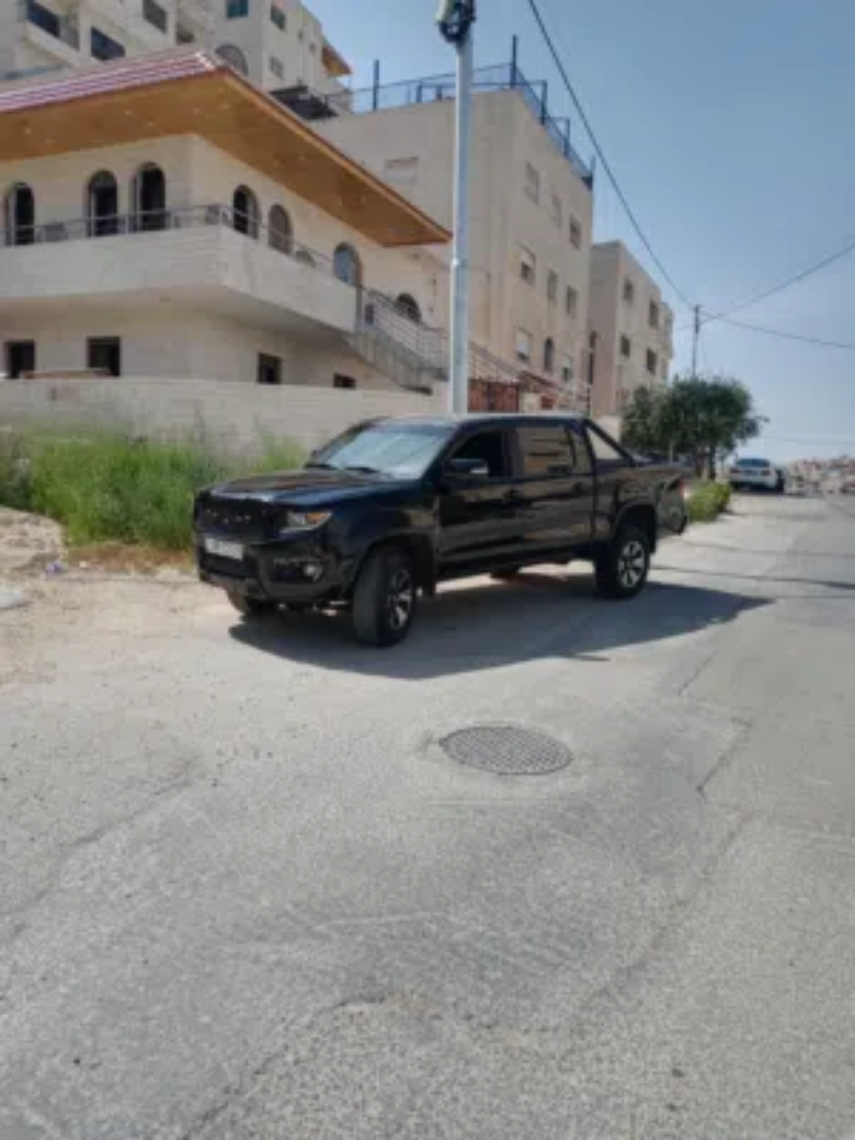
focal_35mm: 26
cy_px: 570
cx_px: 428
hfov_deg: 53.1
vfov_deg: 67.3
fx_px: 856
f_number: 1.8
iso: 104
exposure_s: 1/1605
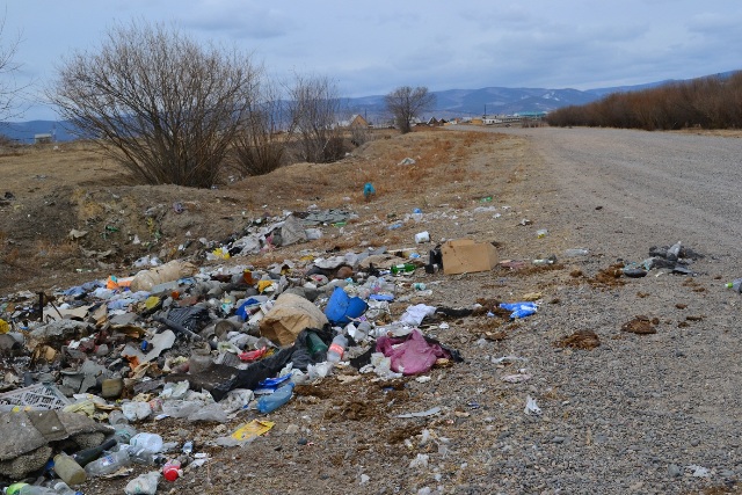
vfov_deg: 28.1
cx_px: 371
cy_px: 248
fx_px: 989
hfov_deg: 41.1
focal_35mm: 48
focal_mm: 32
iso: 360
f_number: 11
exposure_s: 1/500
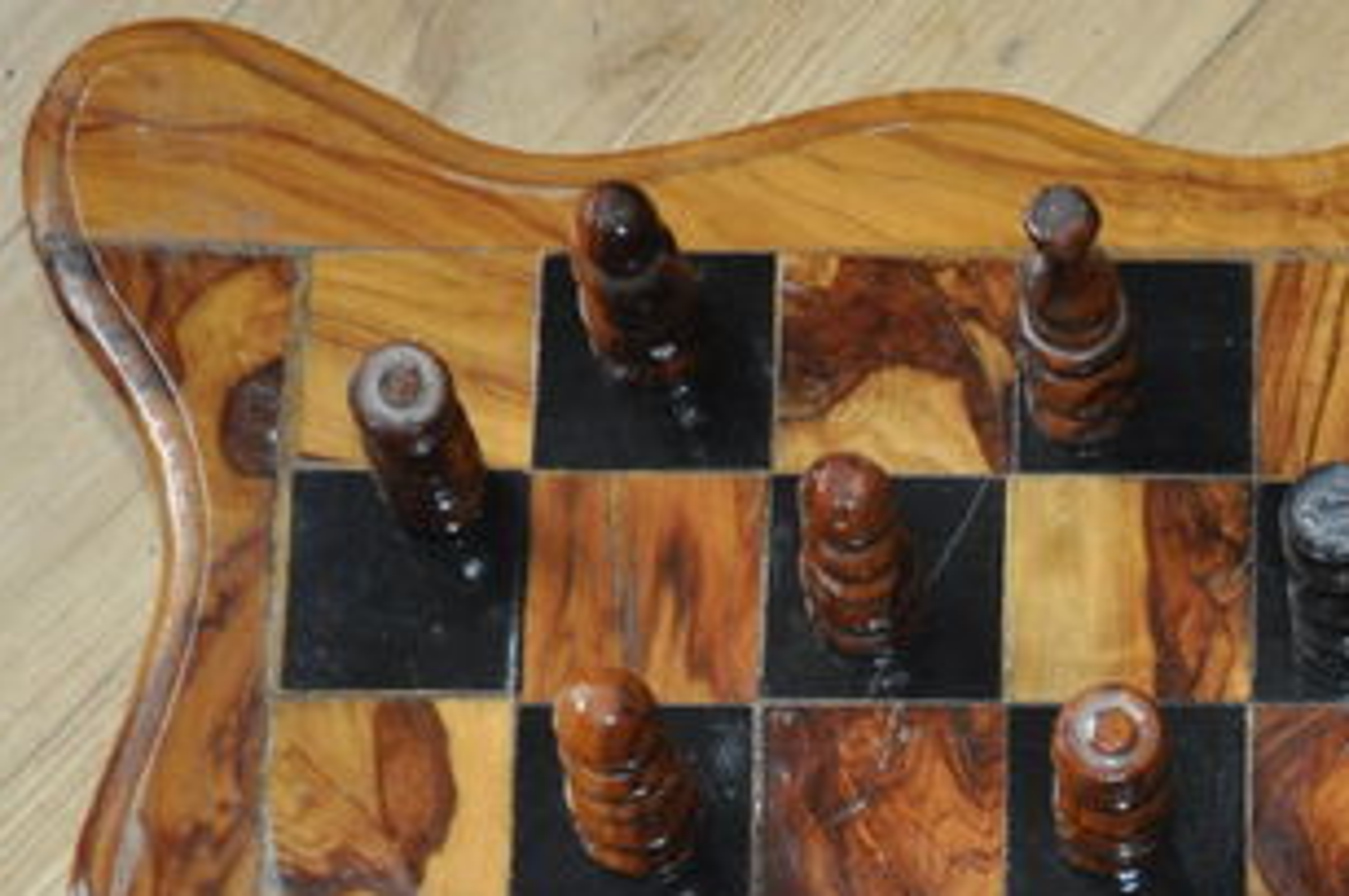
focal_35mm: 137
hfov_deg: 14.6
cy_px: 1283
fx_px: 5128
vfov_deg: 9.7
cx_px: 1490
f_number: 4.5
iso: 800
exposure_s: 1/60
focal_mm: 28
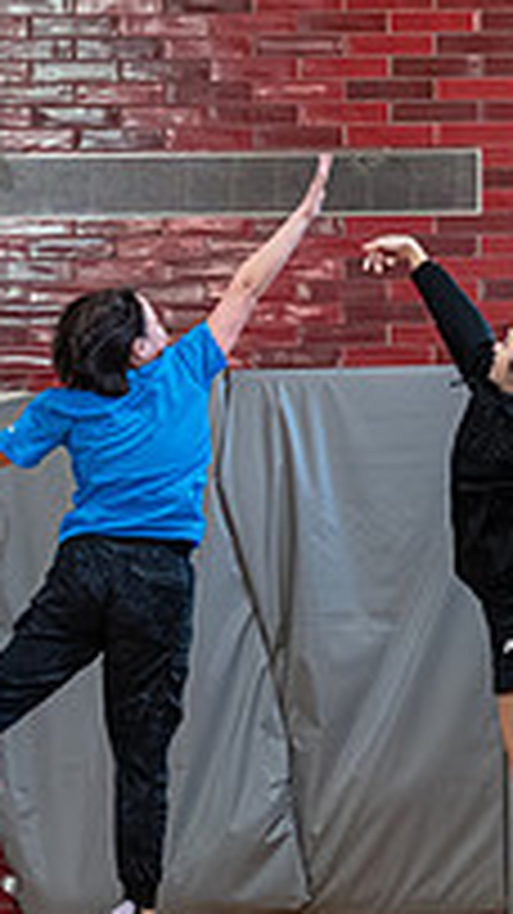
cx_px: 52
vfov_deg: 11.2
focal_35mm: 192
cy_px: 586
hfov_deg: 6.3
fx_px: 4649
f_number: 4
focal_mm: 58
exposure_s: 1/1000
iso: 8000
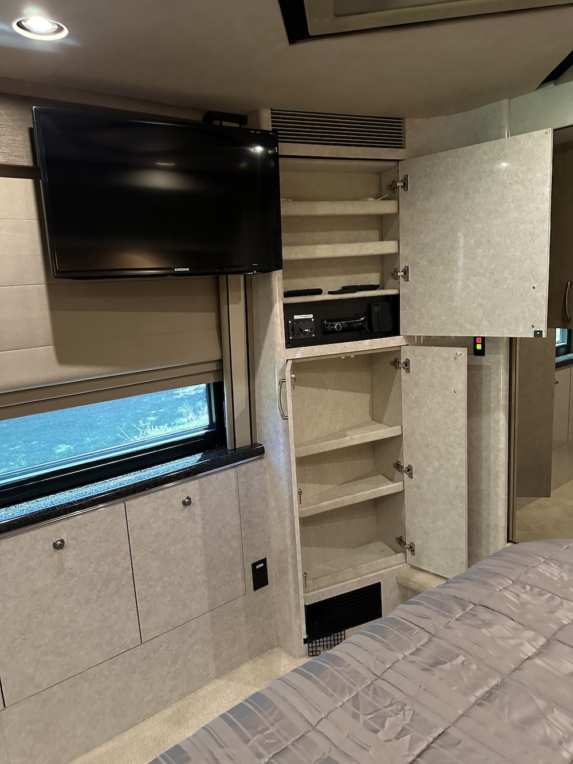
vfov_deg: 71.6
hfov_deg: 56.8
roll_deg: +1.1
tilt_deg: -11.9
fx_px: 530
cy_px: 382
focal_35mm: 24
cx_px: 286
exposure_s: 1/40
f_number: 1.78
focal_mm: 6.86
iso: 1000
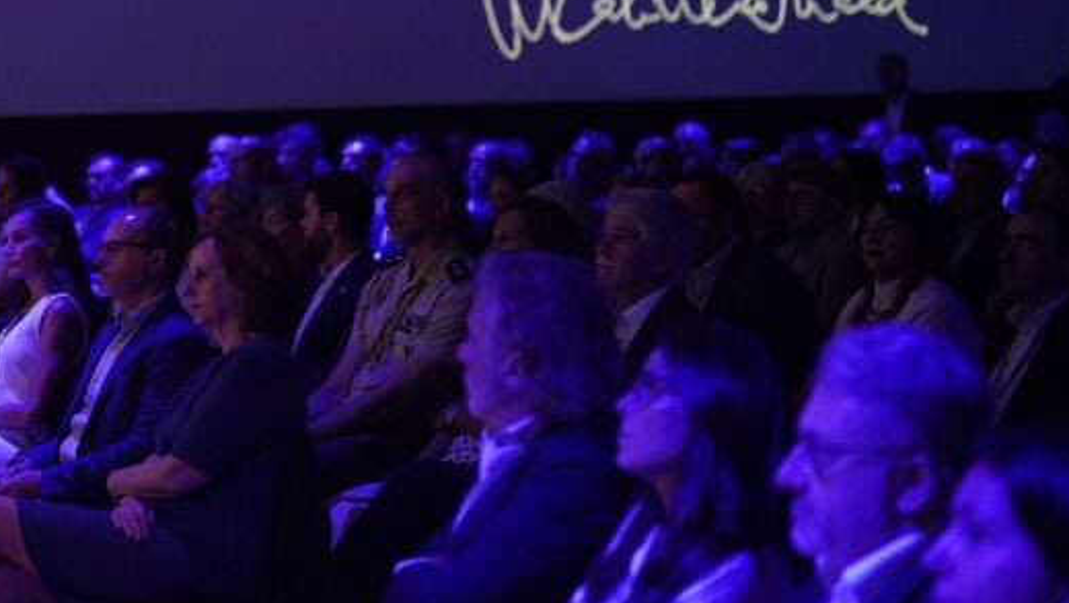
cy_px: -73
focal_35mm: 103
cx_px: 123
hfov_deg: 20.4
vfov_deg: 11.6
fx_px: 2921
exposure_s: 1/500
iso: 4000
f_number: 1.4
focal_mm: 50
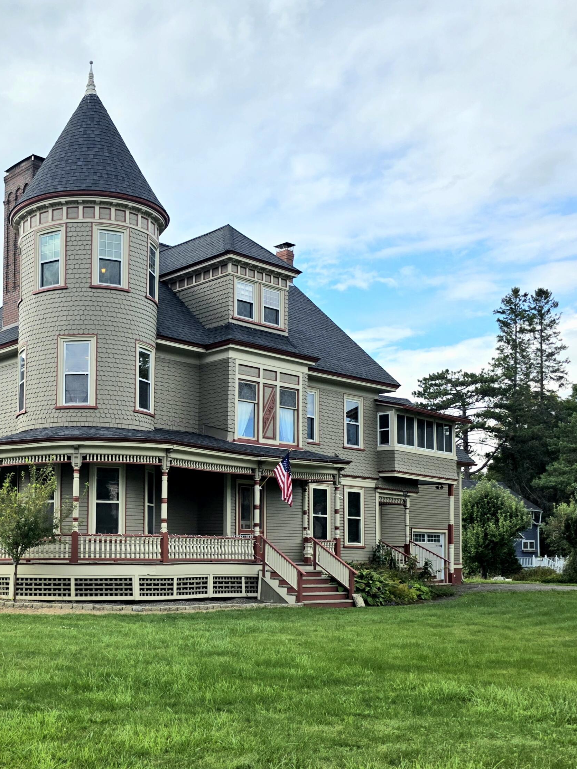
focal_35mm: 31
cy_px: 387
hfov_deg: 44.6
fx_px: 689
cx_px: 178
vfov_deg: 58.3
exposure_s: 1/10000
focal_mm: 6.3
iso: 80
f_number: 1.7
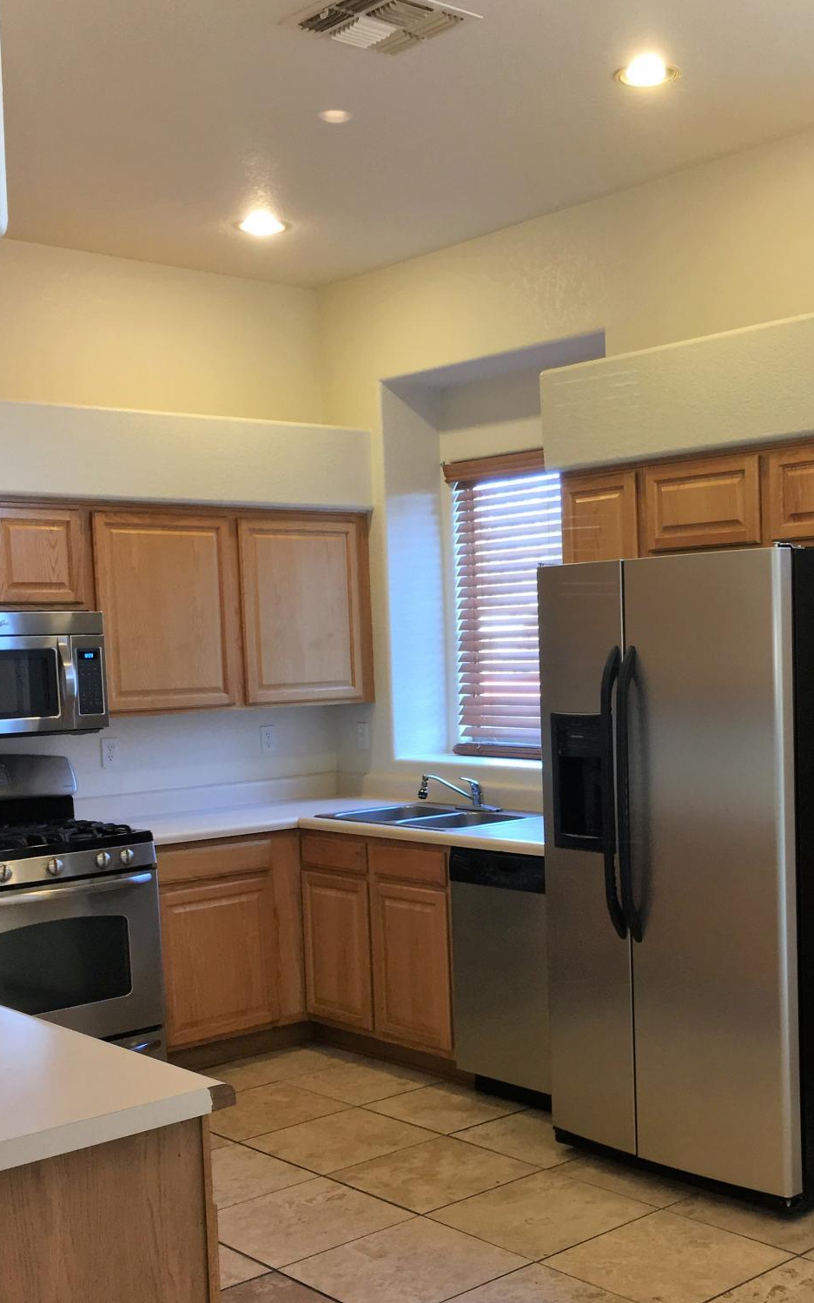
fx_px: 1456
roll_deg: +0.2
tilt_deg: -3.9
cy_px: 756
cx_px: 563
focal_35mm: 41
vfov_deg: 48.0
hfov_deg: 30.9
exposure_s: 1/30
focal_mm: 4.15
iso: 50
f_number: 2.2
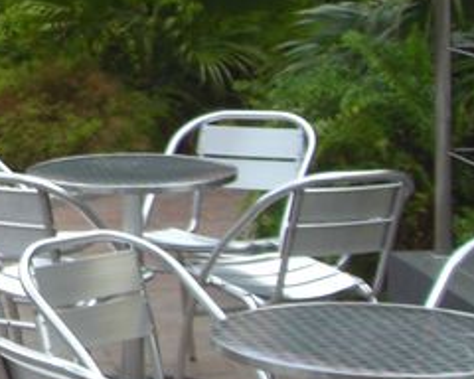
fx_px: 2217
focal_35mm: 158
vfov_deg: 9.6
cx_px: -470
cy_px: -105
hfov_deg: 11.1
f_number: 2.7
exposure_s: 1/200
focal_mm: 6.2
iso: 64
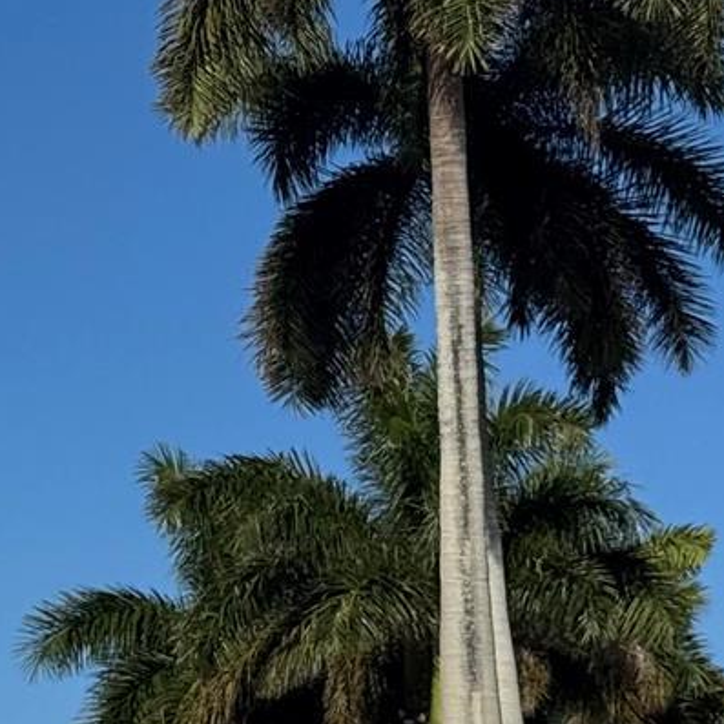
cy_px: 465
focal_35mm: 171
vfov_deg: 10.2
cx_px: -620
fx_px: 4046
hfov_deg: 9.7
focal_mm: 6.76
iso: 64
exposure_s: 1/10526
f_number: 1.78
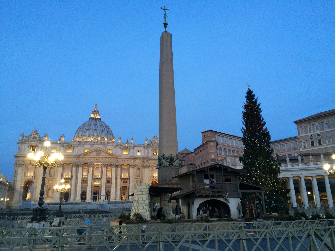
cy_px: 126
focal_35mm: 29
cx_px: 168
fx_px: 281
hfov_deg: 61.7
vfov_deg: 48.2
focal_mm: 4.15
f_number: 2.2
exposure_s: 1/30
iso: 250
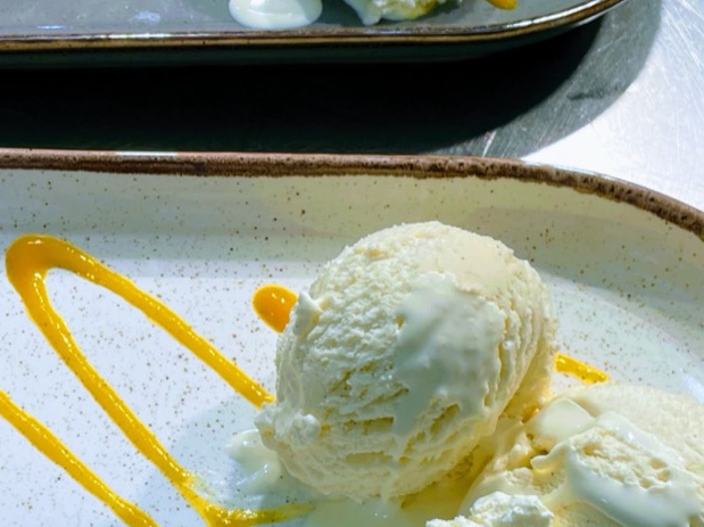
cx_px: 130
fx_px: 1280
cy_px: 271
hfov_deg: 29.9
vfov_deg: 23.2
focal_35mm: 63
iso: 40
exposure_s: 1/100
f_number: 1.6
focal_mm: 4.2
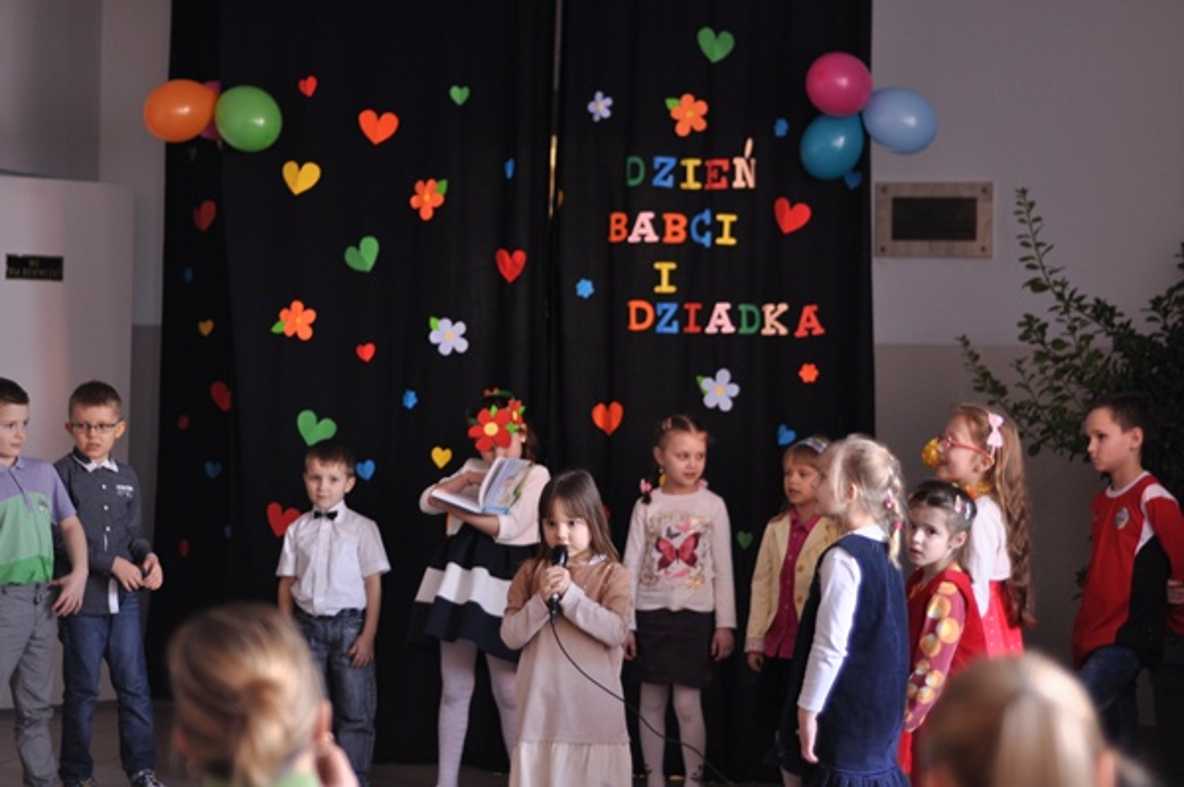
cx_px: 592
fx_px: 2465
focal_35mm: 75
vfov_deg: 18.2
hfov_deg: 27.0
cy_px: 394
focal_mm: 50
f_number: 1.8
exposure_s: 1/40
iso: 320
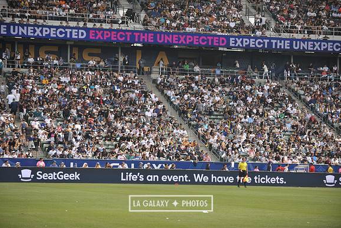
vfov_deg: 10.5
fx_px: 1241
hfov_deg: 15.6
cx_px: 171
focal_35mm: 131
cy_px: 114
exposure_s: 1/2500
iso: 320
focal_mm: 130
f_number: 3.5
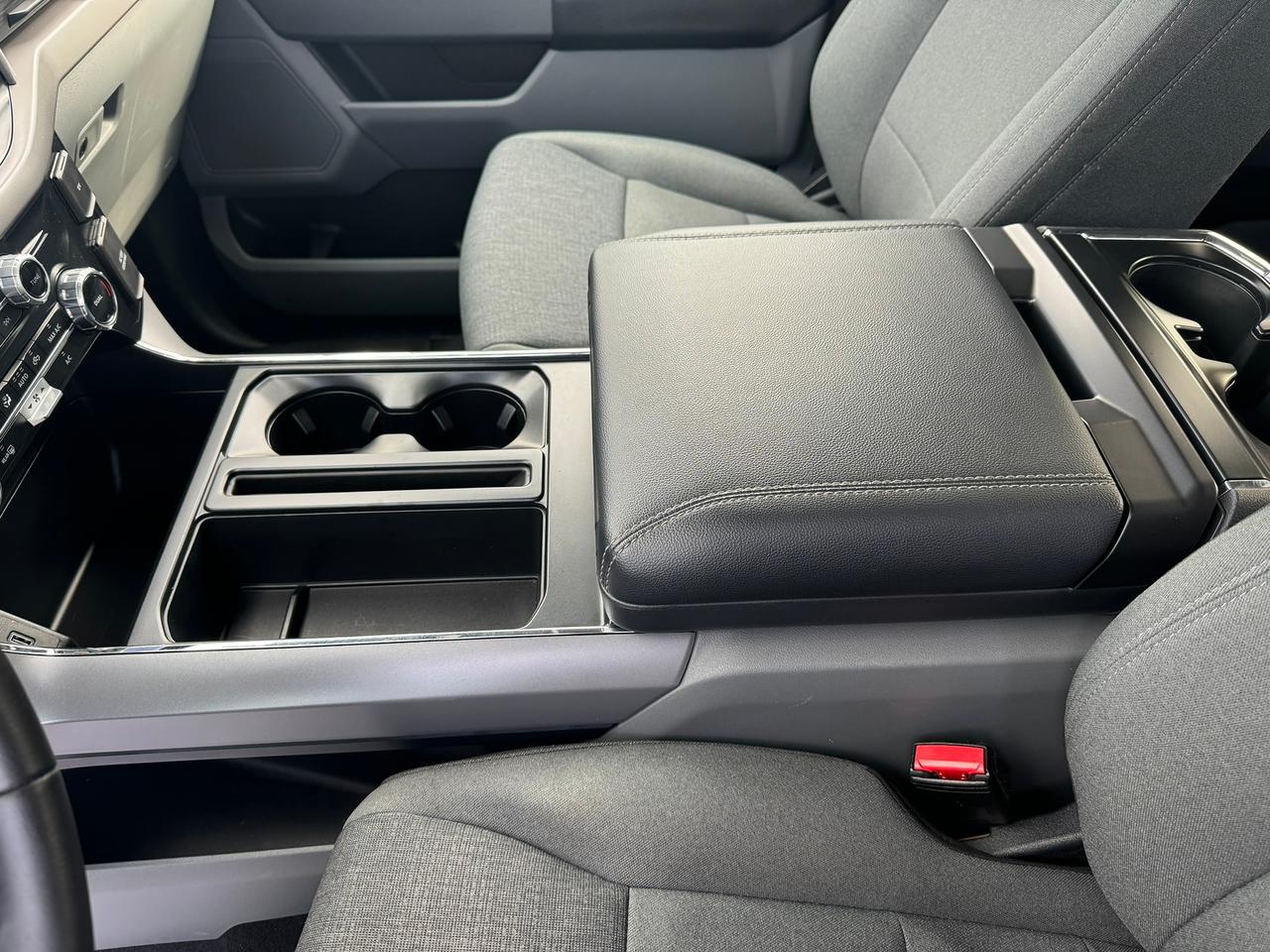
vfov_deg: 56.8
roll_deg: -1.5
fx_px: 881
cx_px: 635
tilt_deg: -44.2
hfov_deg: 71.6
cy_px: 476
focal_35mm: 24
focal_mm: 6.76
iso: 125
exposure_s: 1/121
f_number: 1.78
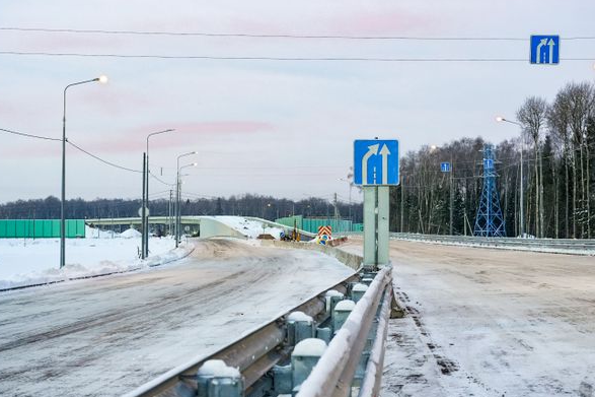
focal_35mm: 56
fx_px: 925
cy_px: 201
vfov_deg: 24.2
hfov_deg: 35.6
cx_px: 309
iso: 2500
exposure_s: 1/250
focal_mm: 47
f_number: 4
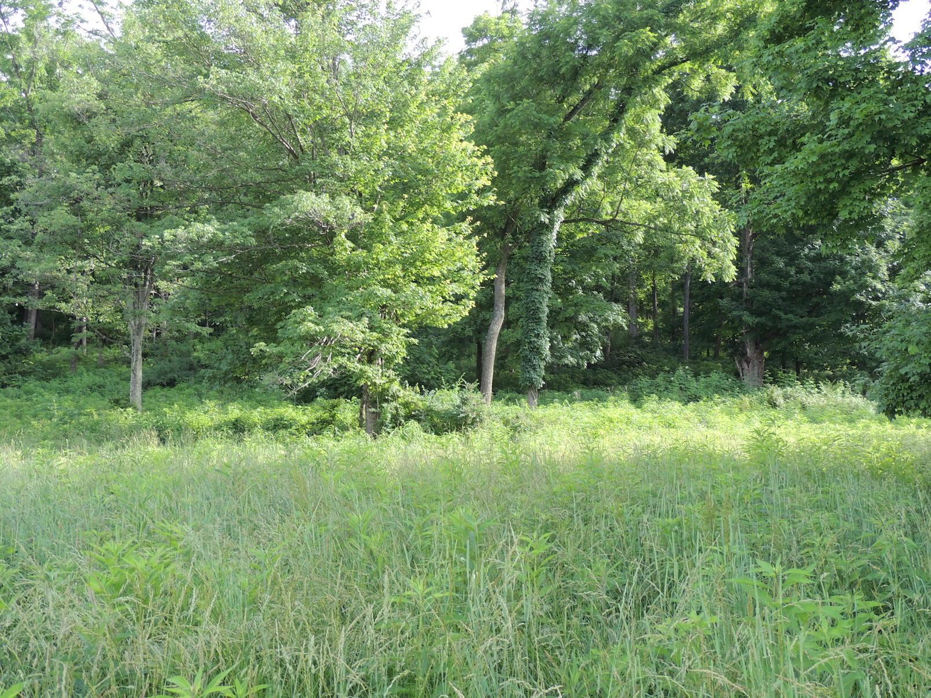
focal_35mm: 40
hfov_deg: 46.8
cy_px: 349
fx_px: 1076
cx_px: 466
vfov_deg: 36.0
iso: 100
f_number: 3.3
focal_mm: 7.1
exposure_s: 1/100
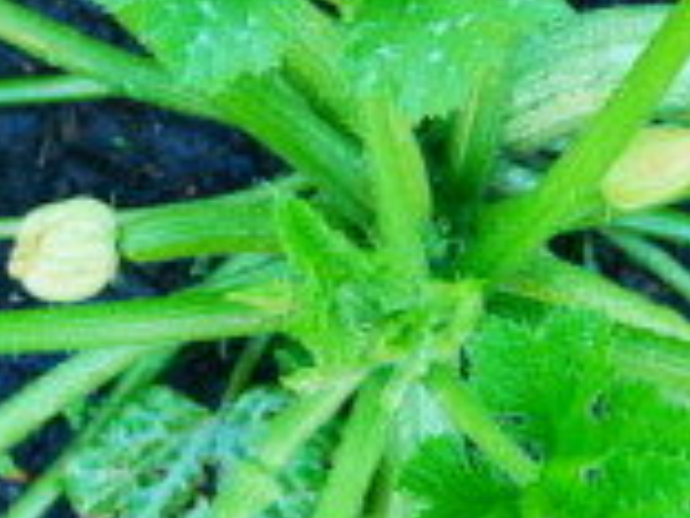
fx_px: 1914
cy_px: 228
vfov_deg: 15.4
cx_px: 314
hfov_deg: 20.4
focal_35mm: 96
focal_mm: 15
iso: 640
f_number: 3.7
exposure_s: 1/125
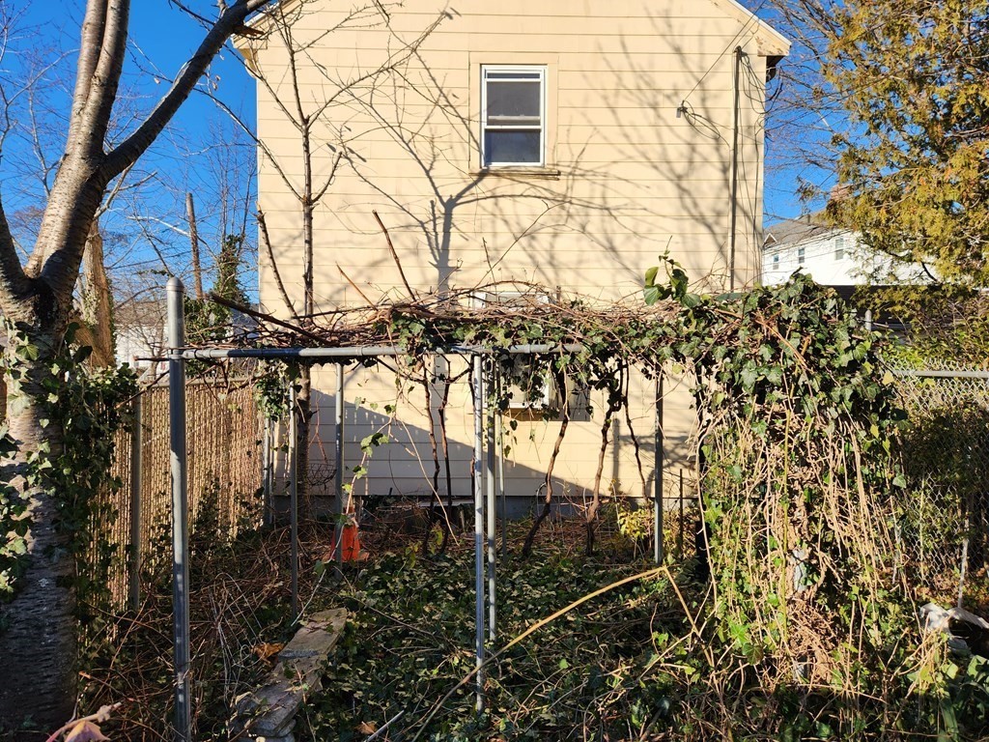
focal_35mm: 23
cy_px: 371
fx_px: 657
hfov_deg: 73.9
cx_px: 494
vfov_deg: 58.9
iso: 20
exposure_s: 1/1228
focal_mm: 5.4
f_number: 1.8
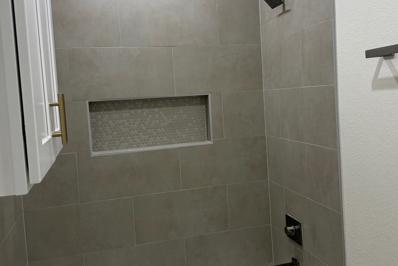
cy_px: 120
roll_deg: +2.4
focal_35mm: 36
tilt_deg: -3.0
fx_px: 398
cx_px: 213
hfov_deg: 53.1
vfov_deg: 36.8
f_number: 1.78
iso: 125
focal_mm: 6.76
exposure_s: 1/120
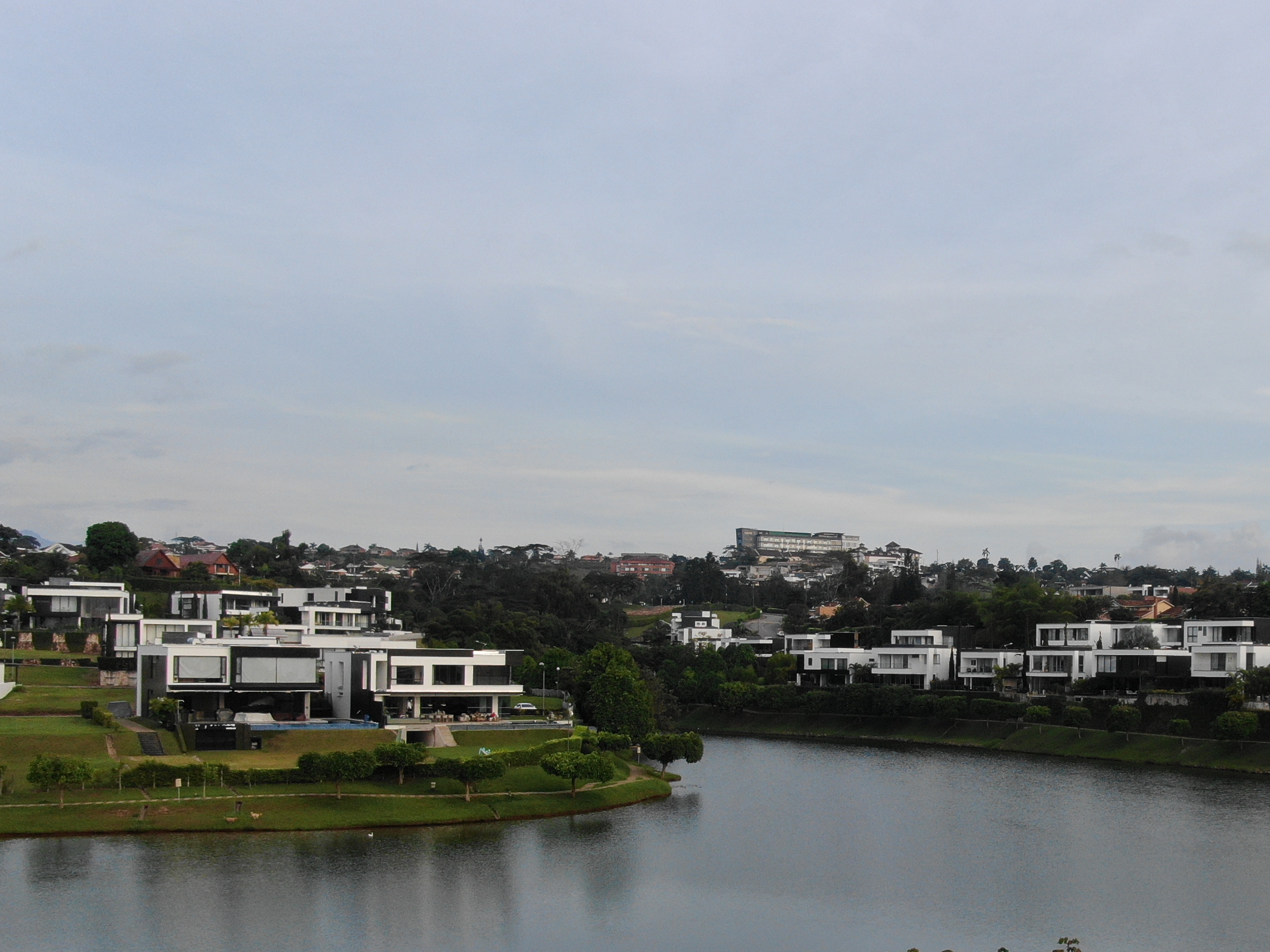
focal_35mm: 43
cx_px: 953
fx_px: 1578
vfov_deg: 33.3
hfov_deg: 42.5
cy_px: 647
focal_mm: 4.58
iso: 110
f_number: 2.9
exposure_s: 1/640
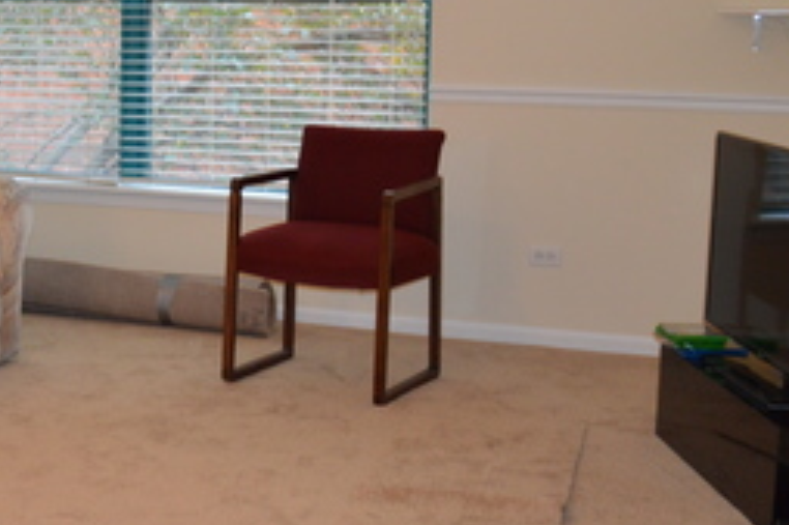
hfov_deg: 27.4
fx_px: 1489
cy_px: 137
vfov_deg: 19.9
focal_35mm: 68
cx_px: -53
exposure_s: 1/60
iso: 560
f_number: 3.5
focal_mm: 18
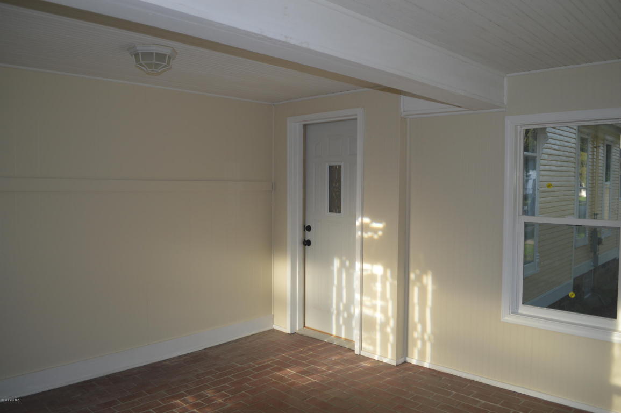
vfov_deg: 47.9
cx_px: 310
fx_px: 465
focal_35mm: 27
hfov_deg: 67.4
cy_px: 206
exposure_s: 1/125
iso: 140
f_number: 4
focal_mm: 18
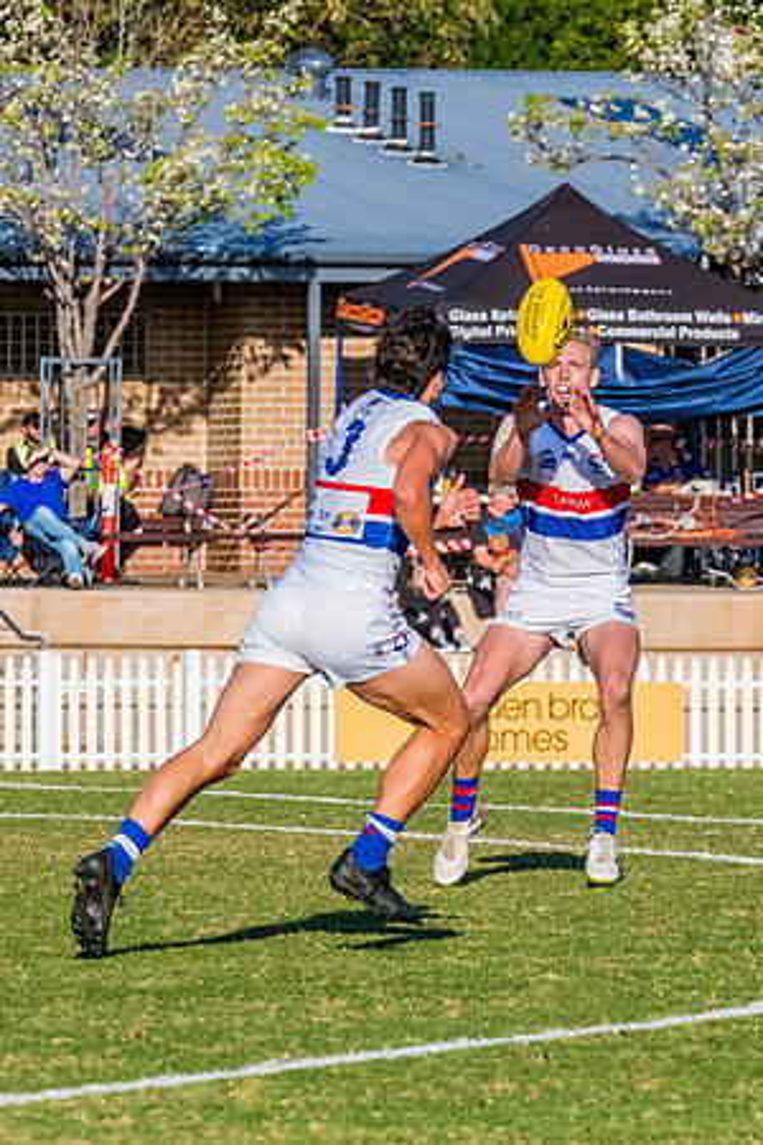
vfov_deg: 3.6
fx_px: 18076
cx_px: 664
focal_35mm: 569
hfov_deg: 2.4
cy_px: 559
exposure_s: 1/1600
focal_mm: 250
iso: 800
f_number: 11
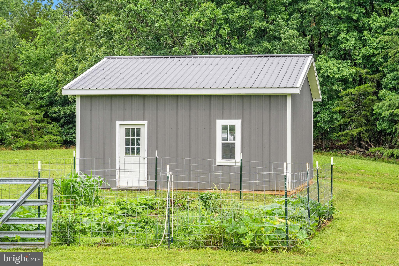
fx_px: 776
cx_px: 200
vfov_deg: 19.5
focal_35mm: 70
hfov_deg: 28.8
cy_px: 133
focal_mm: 70
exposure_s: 1/500
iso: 400
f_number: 8
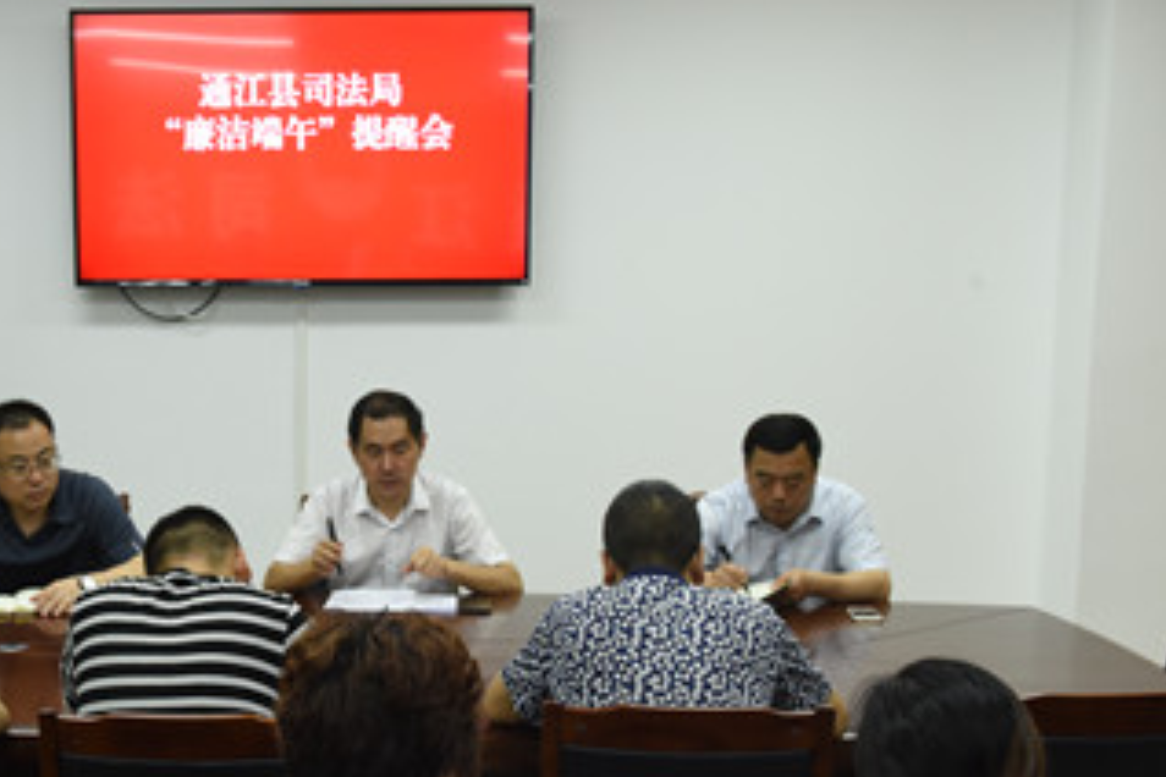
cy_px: 566
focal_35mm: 55
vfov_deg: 24.4
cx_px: 301
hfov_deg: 35.5
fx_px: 1781
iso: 1800
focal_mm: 35
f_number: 10
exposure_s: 1/40
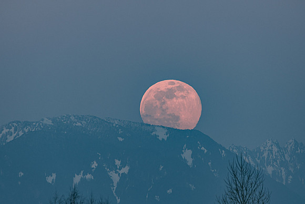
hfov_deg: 2.7
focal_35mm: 750
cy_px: 102
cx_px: 152
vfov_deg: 1.8
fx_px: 6355
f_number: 8
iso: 100
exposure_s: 1/15
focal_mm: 500
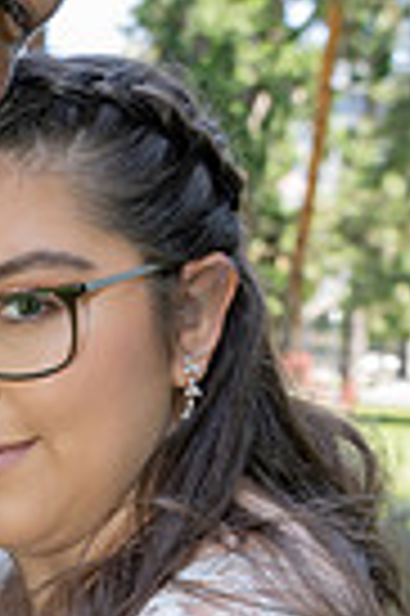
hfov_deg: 15.0
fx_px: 1404
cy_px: 679
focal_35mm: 82
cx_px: -261
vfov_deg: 23.3
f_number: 4
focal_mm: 25
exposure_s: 1/250
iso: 250
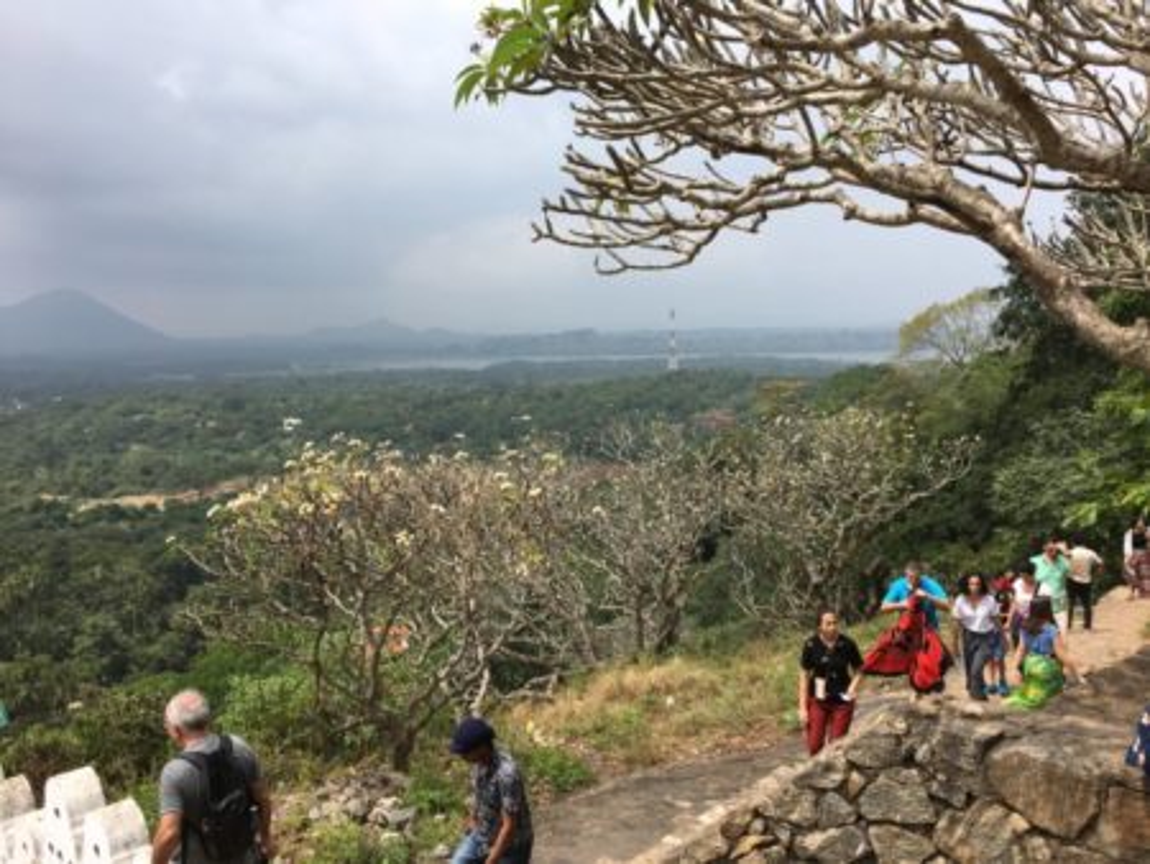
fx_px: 964
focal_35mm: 29
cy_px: 432
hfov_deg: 61.6
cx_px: 575
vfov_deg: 48.3
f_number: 2.2
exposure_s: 1/1304
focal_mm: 4.15
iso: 25
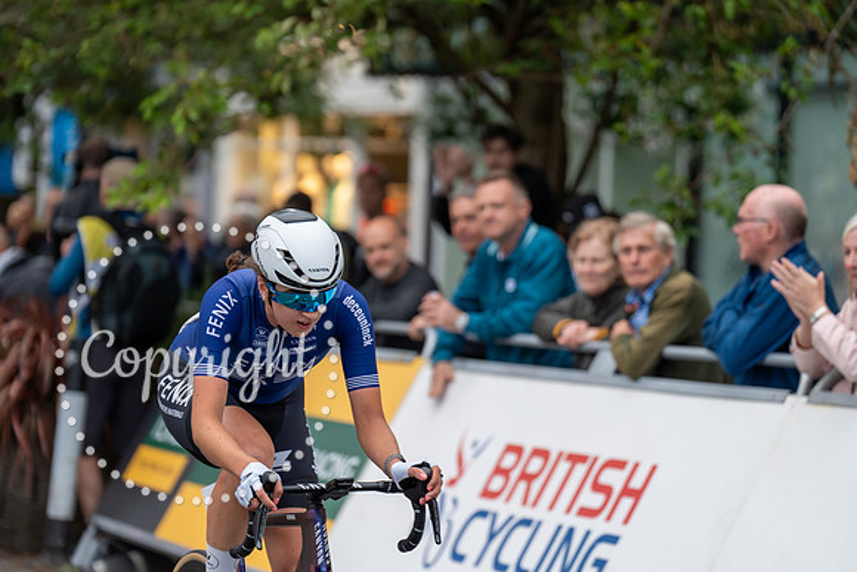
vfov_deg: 9.9
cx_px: 428
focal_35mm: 139
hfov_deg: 14.8
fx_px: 3310
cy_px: 286
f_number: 2.8
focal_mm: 139
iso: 800
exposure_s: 1/800
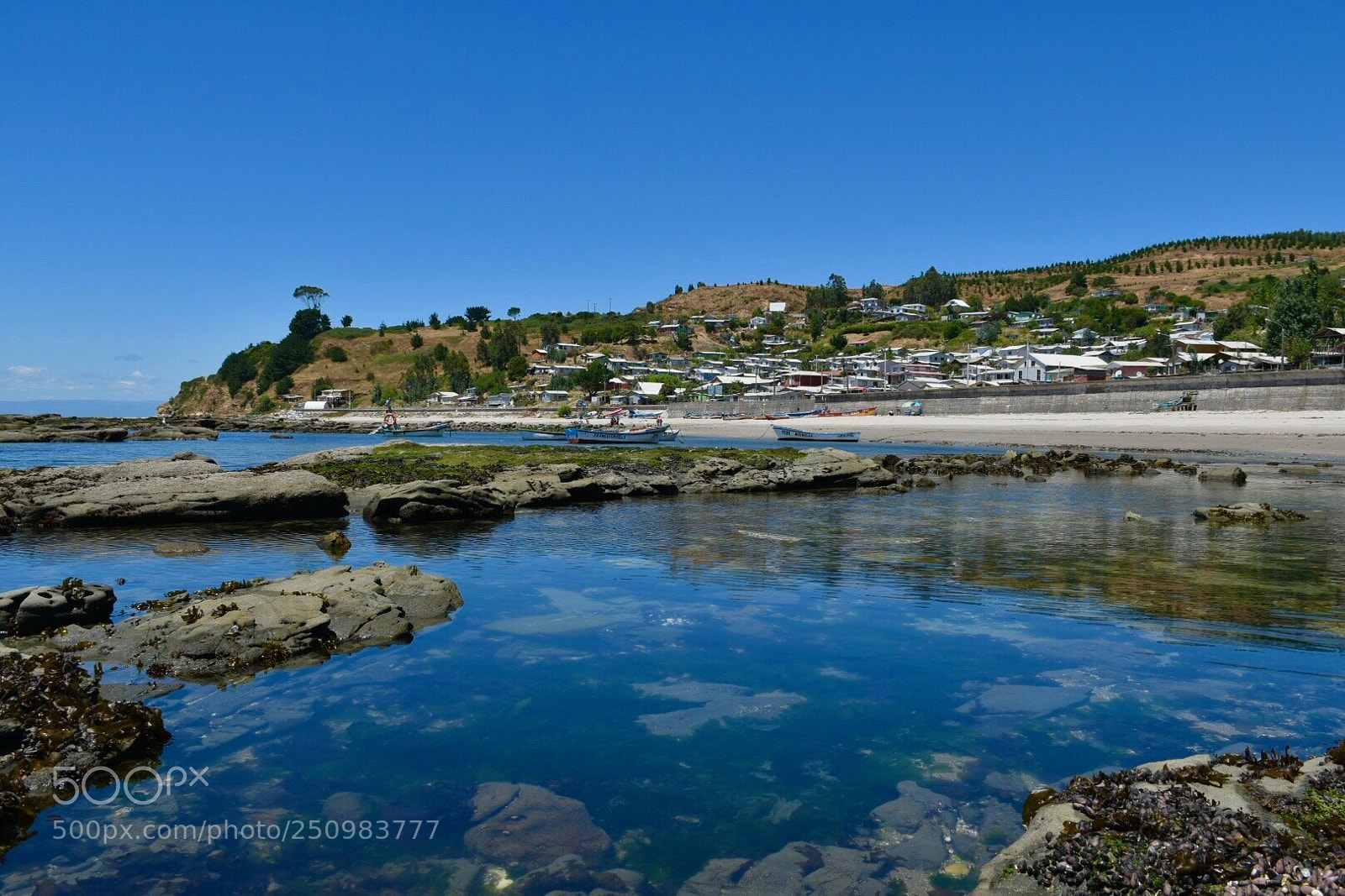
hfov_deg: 67.4
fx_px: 1009
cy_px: 448
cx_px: 672
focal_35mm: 27
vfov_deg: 47.9
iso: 100
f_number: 8
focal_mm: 18
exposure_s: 1/500
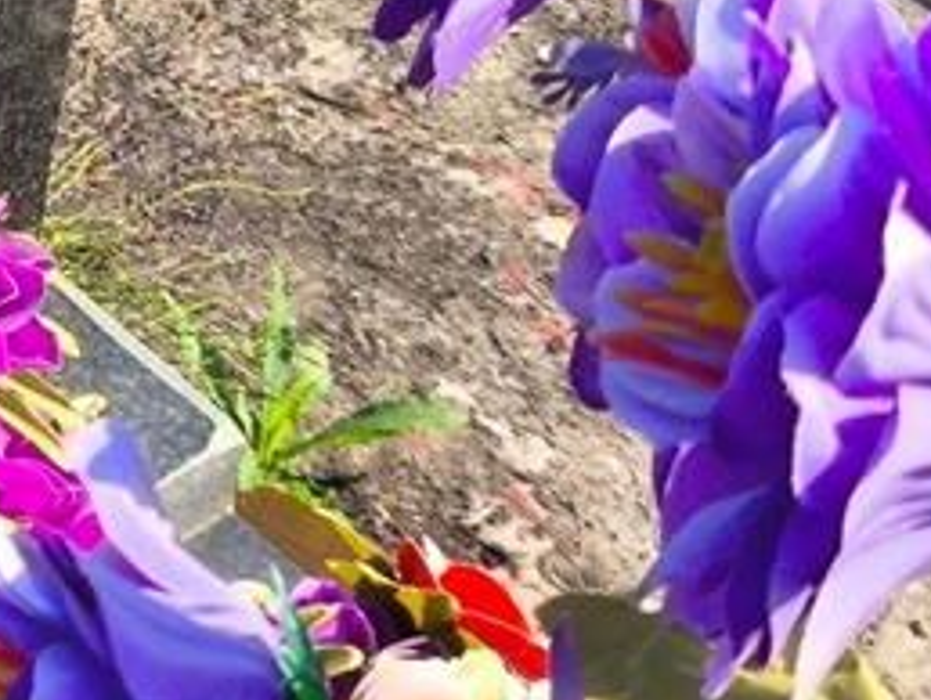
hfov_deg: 12.2
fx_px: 4173
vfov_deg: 9.5
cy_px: 58
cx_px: -399
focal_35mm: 155
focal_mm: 4.71
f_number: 1.7
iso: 50
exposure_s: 1/690
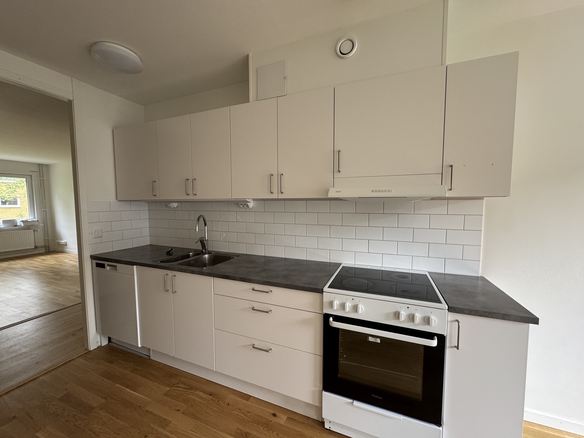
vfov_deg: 85.7
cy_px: 219
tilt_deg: -3.6
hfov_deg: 102.1
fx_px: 236
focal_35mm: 14
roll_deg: +0.1
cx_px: 292
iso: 250
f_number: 2.2
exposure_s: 1/99
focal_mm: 2.22
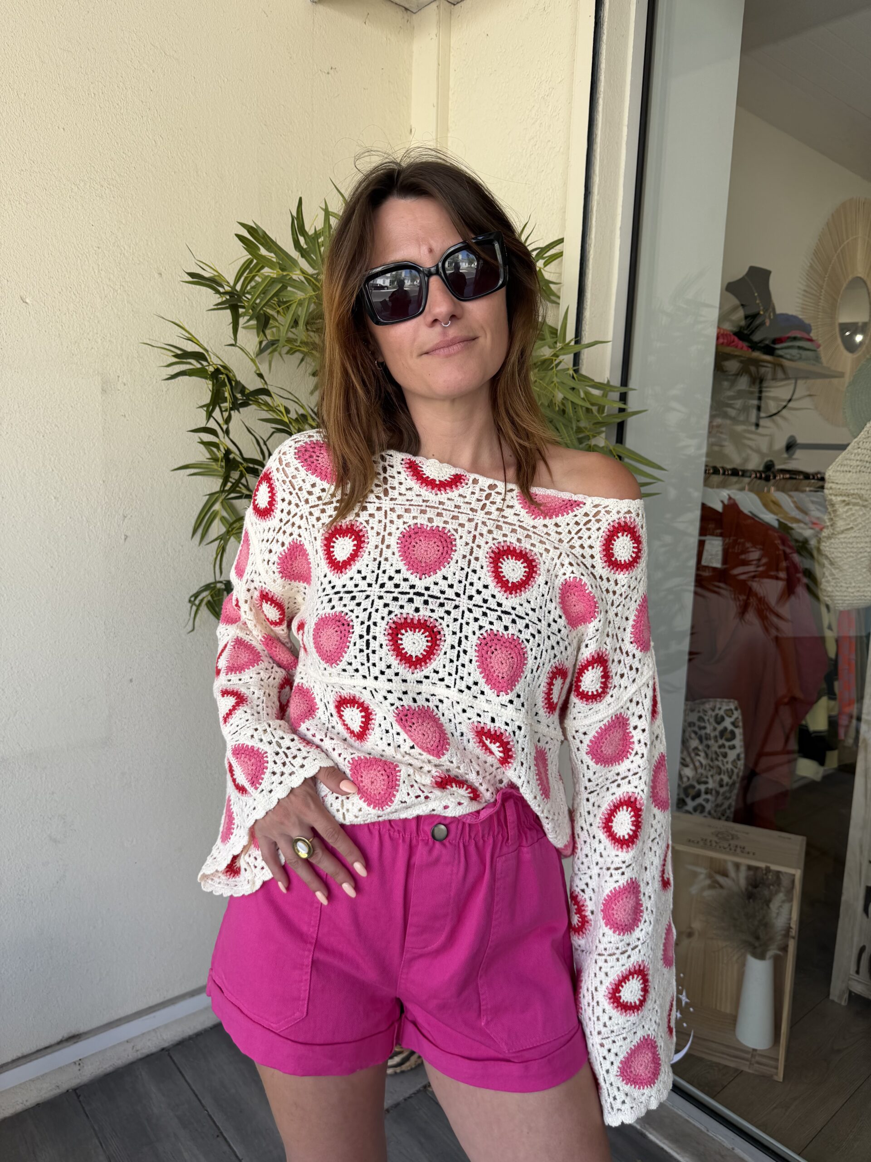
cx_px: 436
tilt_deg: -8.2
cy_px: 581
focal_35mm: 24
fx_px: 805
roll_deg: -2.7
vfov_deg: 71.6
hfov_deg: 56.8
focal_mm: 6.76
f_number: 1.78
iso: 80
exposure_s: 1/450
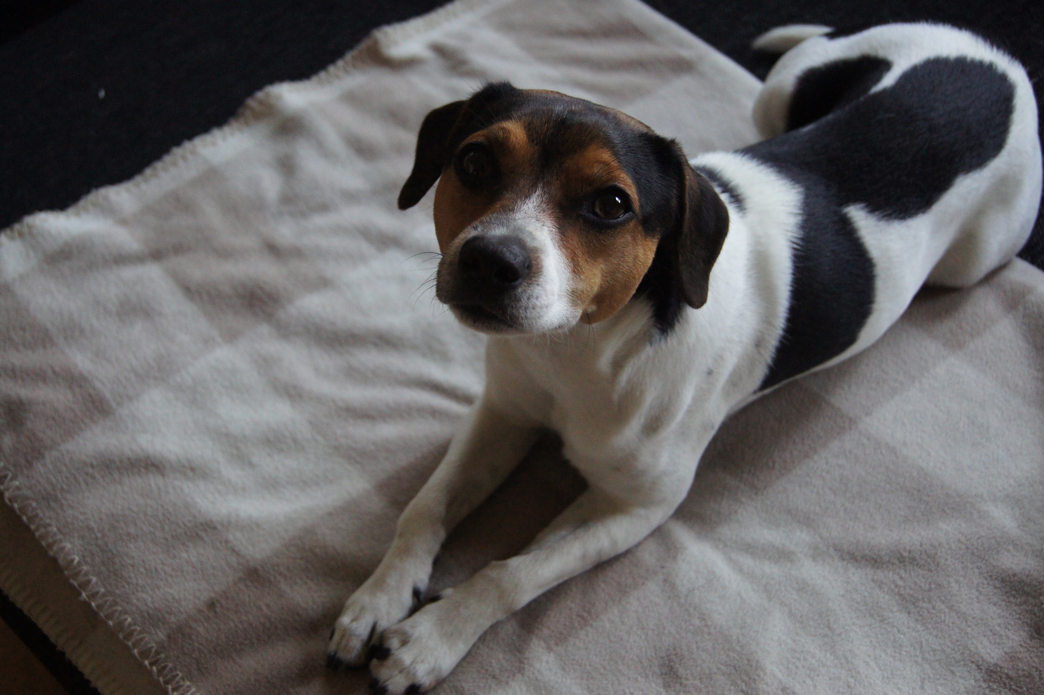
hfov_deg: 37.9
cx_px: 522
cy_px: 348
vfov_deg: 25.7
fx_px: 1522
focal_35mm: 52
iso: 1600
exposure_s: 1/125
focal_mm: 35
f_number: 4.5
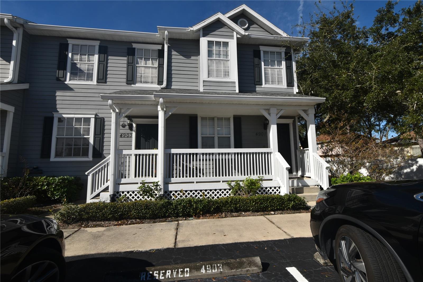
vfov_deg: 77.3
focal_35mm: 15
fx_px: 176
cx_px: 212
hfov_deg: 100.4
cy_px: 141
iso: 100
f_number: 10
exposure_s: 1/200
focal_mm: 10
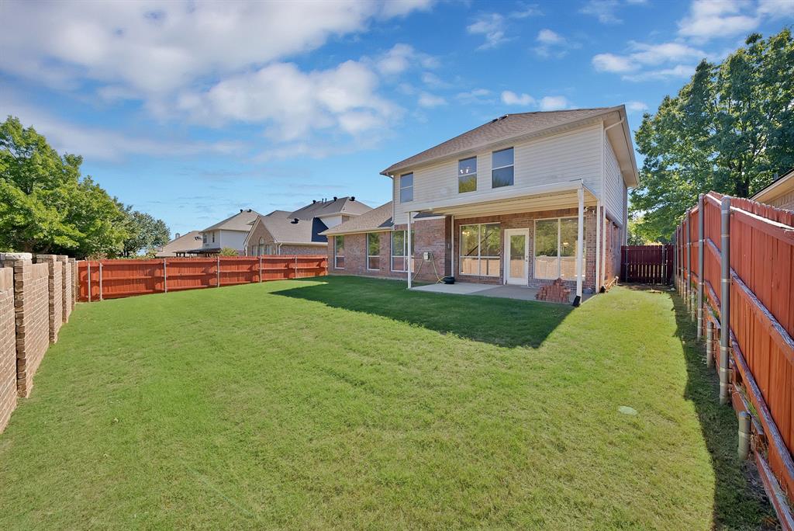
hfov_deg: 112.6
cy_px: 266
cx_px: 397
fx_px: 265
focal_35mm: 12
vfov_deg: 90.1
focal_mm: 12
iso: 640
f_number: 9
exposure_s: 1/125
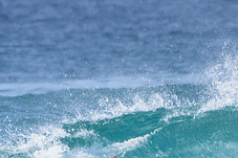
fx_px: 16885
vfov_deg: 0.5
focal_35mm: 2556
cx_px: 95
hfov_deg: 0.8
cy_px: 188
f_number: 11
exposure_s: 1/2000
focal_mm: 1000
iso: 1100
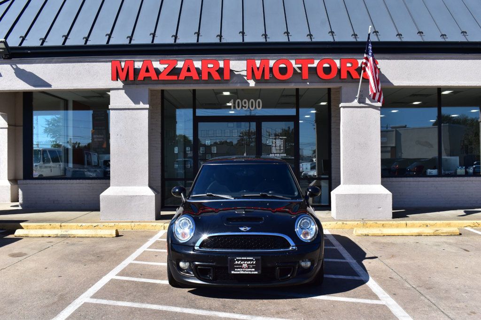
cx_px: 240
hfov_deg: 53.1
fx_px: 481
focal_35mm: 36
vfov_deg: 36.8
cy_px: 160
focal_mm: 24
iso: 400
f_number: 11
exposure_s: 1/500
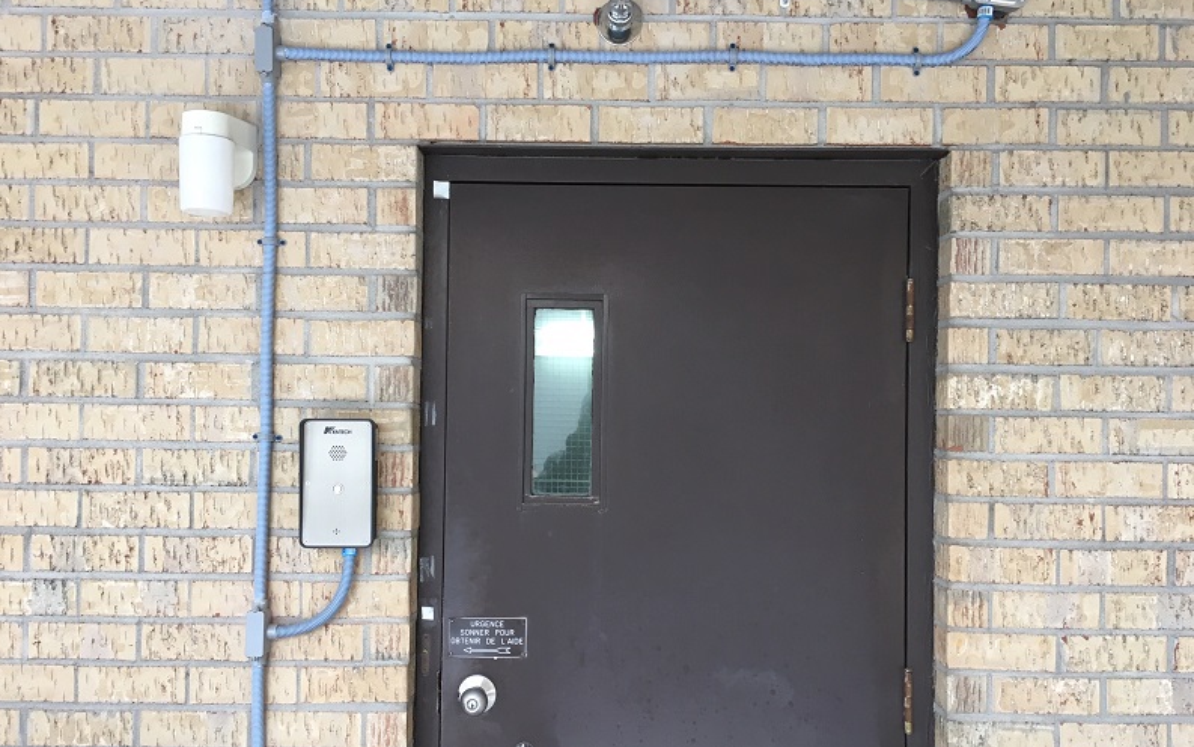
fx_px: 1009
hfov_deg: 61.2
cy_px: 402
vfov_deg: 40.6
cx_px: 601
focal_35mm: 31
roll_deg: -0.8
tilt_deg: +2.2
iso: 32
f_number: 2.2
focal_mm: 4.15
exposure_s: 1/30
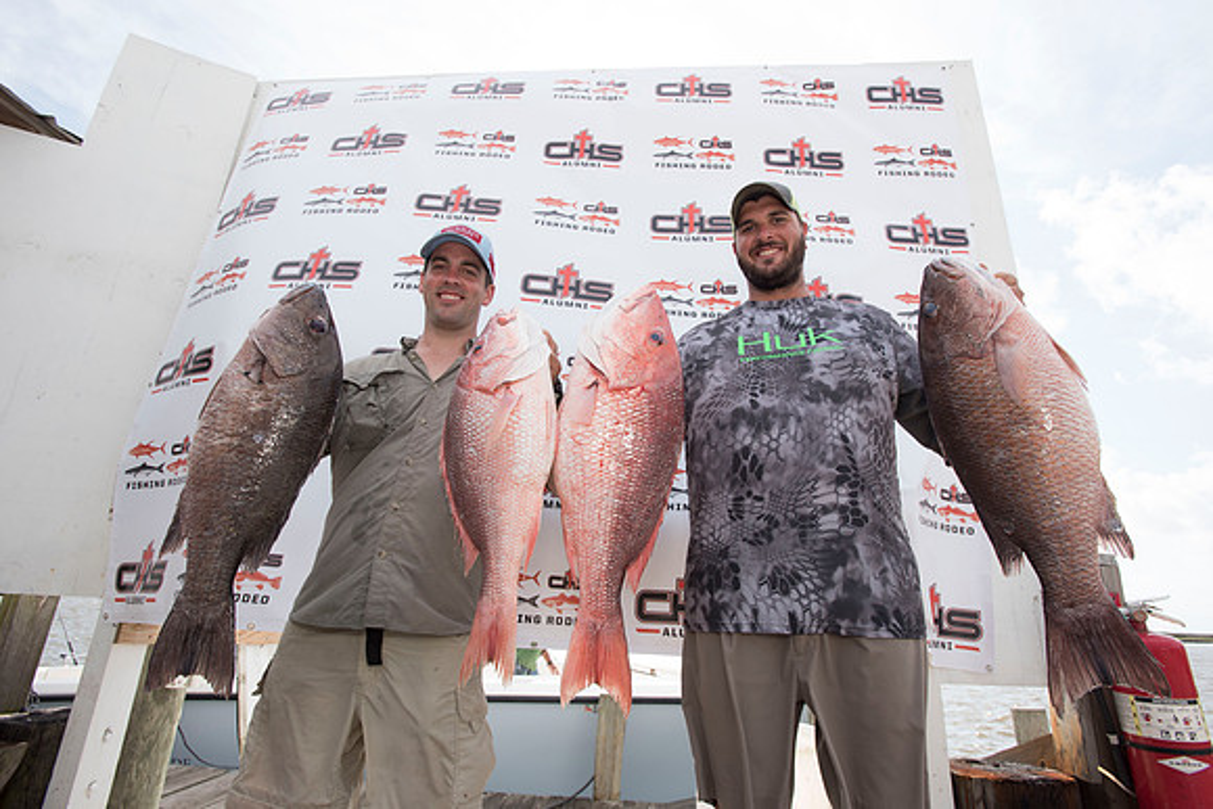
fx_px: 573
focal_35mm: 17
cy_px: 404
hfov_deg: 93.3
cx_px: 606
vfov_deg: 70.5
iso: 250
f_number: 8
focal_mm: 17
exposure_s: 1/320
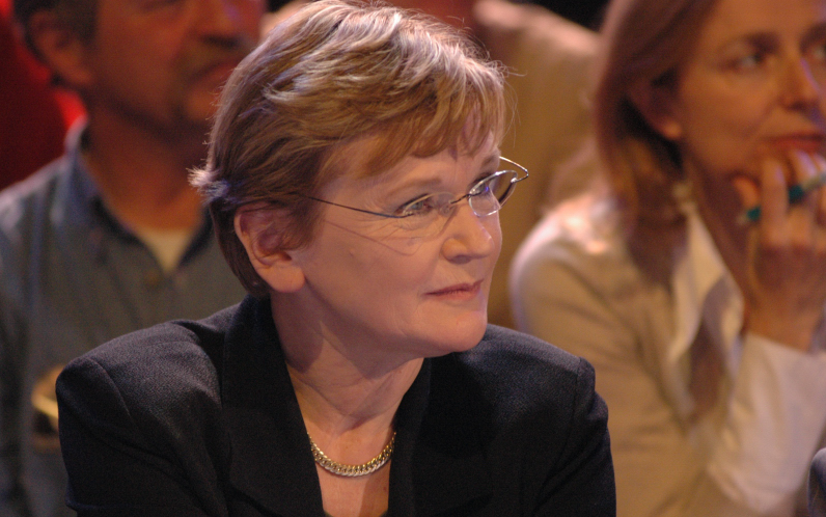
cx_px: 414
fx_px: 6913
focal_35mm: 307
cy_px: 263
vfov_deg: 4.3
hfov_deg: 6.8
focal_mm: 200
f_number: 2.8
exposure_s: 1/160
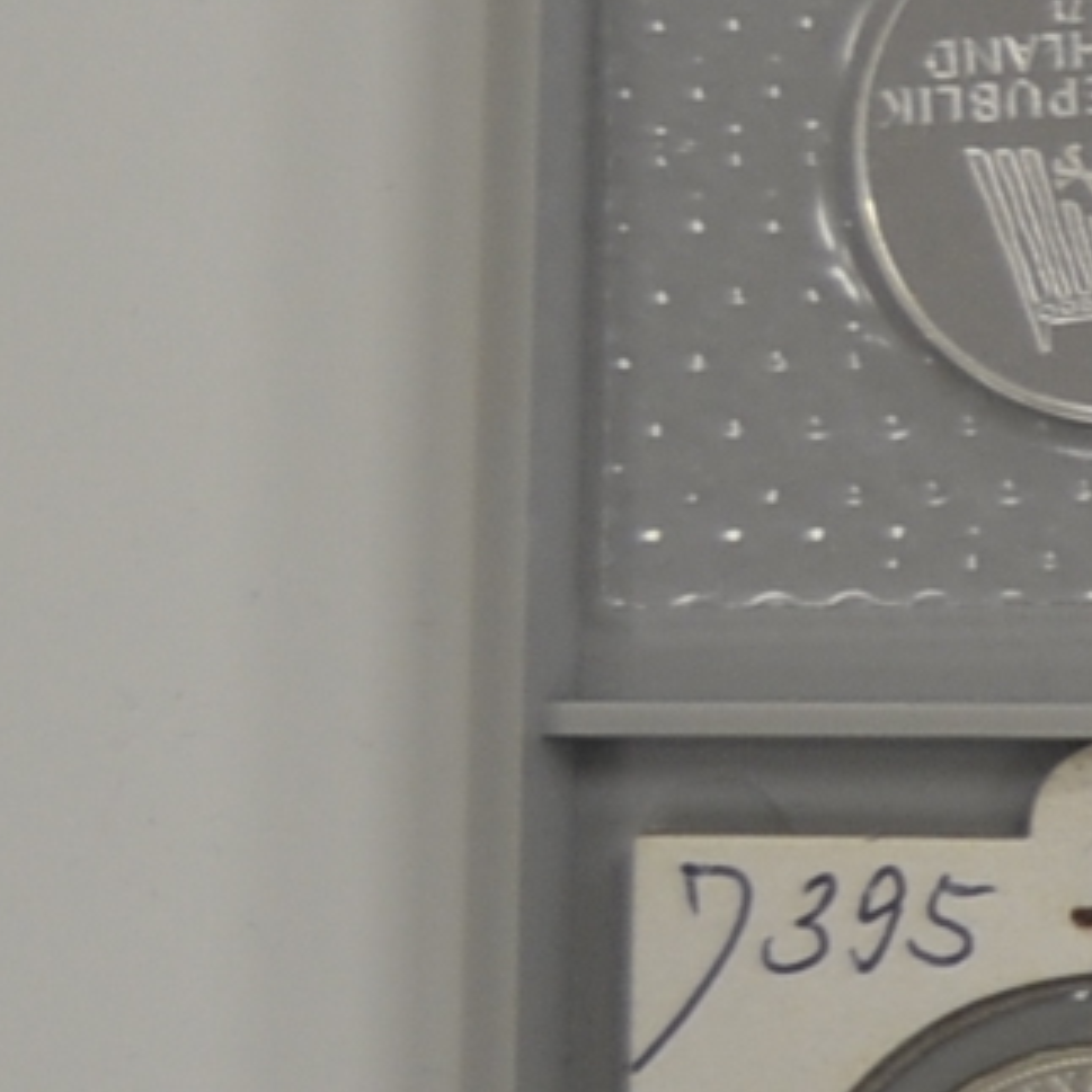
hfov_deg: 5.5
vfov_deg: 6.0
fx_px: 10386
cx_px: 3888
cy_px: 254
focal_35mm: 291
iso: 320
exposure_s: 1/40
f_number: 4.5
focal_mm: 30
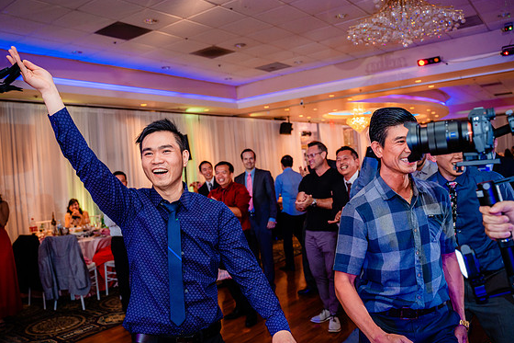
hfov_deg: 63.7
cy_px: 170
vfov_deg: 44.9
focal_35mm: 29
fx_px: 414
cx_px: 264
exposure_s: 1/160
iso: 1000
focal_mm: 28
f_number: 3.5
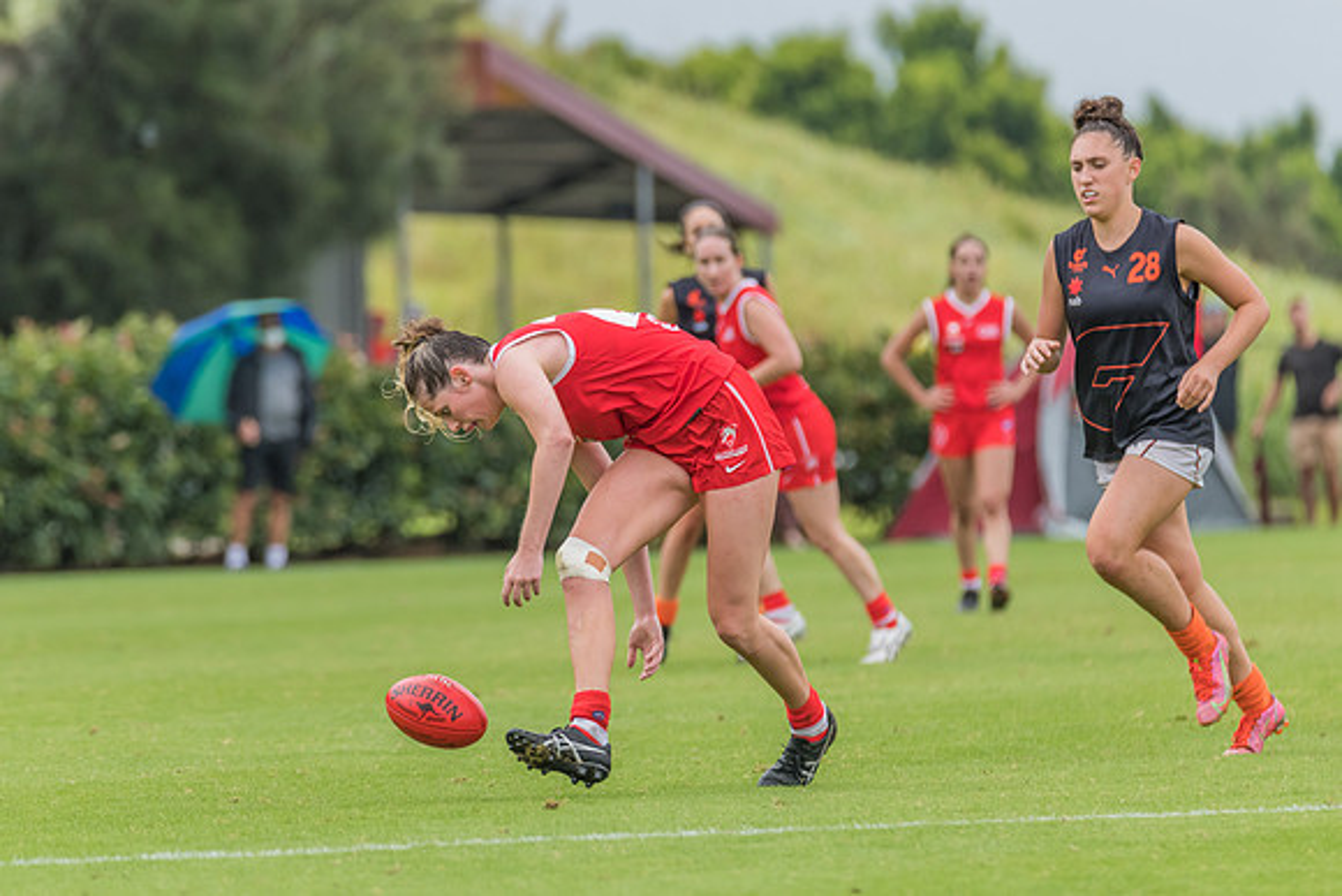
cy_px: 352
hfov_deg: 3.9
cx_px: 528
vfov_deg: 2.6
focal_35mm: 534
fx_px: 19914
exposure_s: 1/1250
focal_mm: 420
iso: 720
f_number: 6
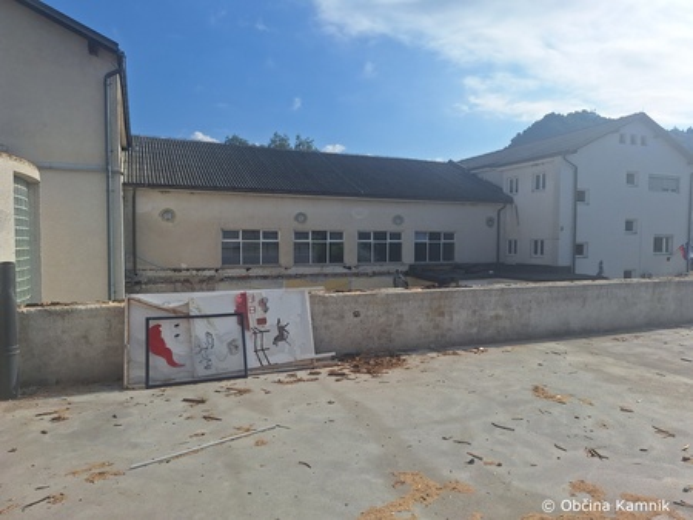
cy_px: 260
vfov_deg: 58.9
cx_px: 346
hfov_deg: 73.9
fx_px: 461
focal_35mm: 23
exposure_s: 1/6757
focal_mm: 5.54
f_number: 1.8
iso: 40
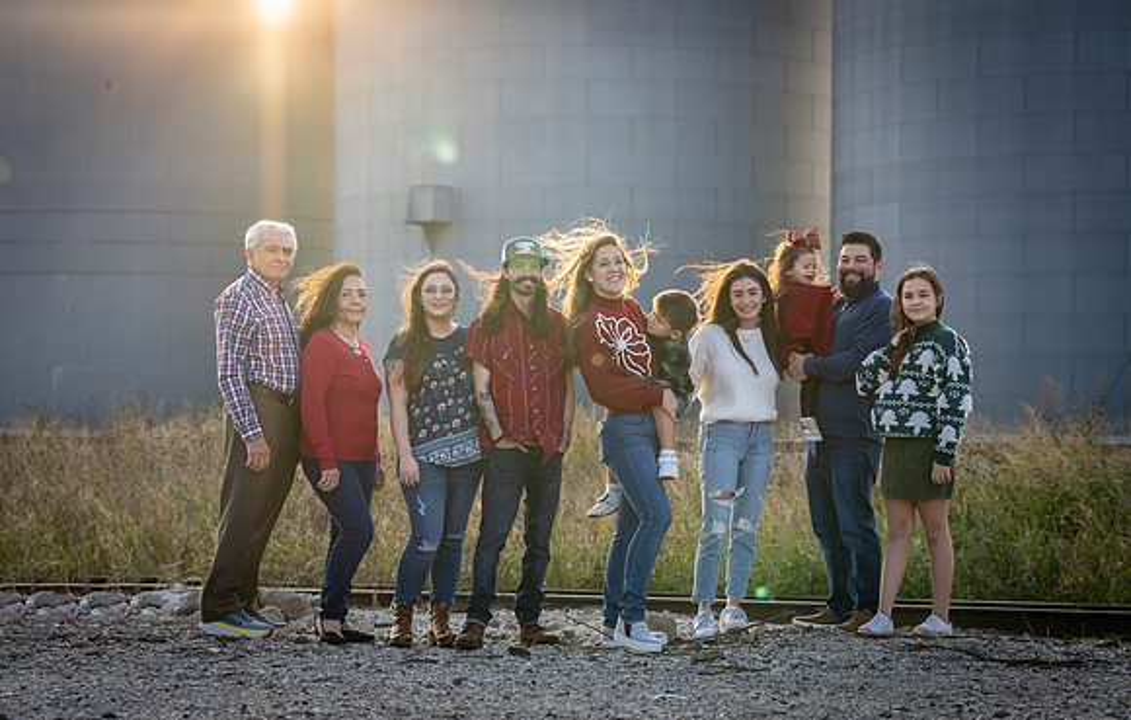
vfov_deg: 15.0
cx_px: 659
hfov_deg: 23.4
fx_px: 2725
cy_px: 450
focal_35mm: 88
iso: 100
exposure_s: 1/320
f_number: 3.5
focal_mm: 70
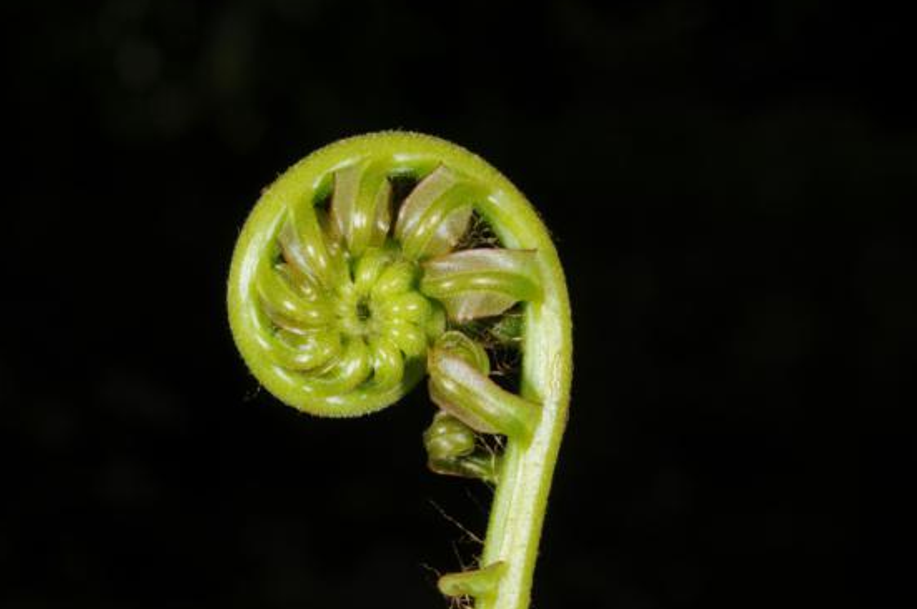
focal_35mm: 98
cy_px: 314
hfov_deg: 20.8
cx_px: 439
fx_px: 2493
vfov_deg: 13.9
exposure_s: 1/60
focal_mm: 60
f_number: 32
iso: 200
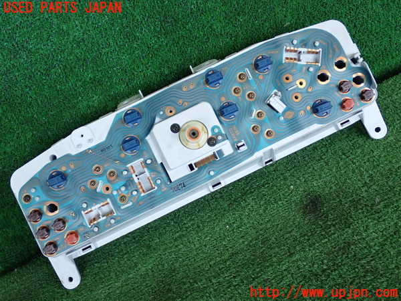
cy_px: 150
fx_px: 510
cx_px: 200
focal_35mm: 44
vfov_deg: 32.9
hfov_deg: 42.9
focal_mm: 7.84
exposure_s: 1/125
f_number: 2.9
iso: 500
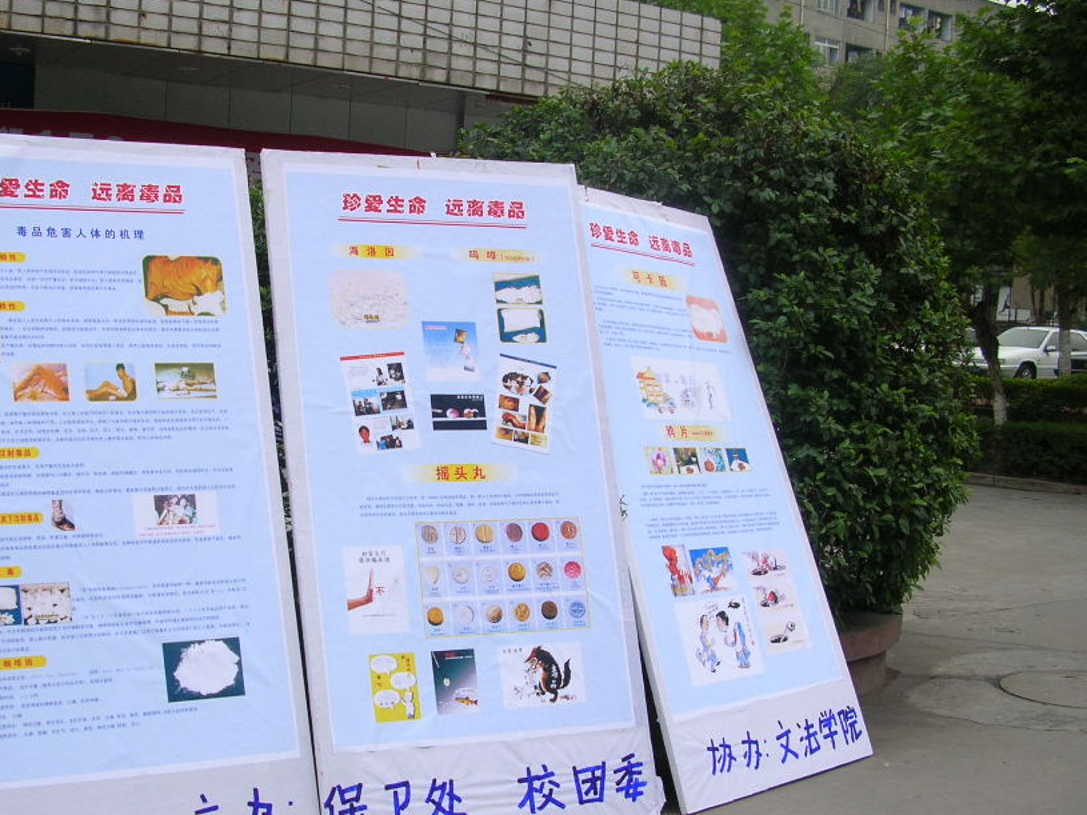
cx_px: 425
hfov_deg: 42.7
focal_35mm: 44
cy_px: 484
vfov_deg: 32.8
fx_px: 1381
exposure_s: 1/406
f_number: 2.8
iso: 50
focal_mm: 5.8
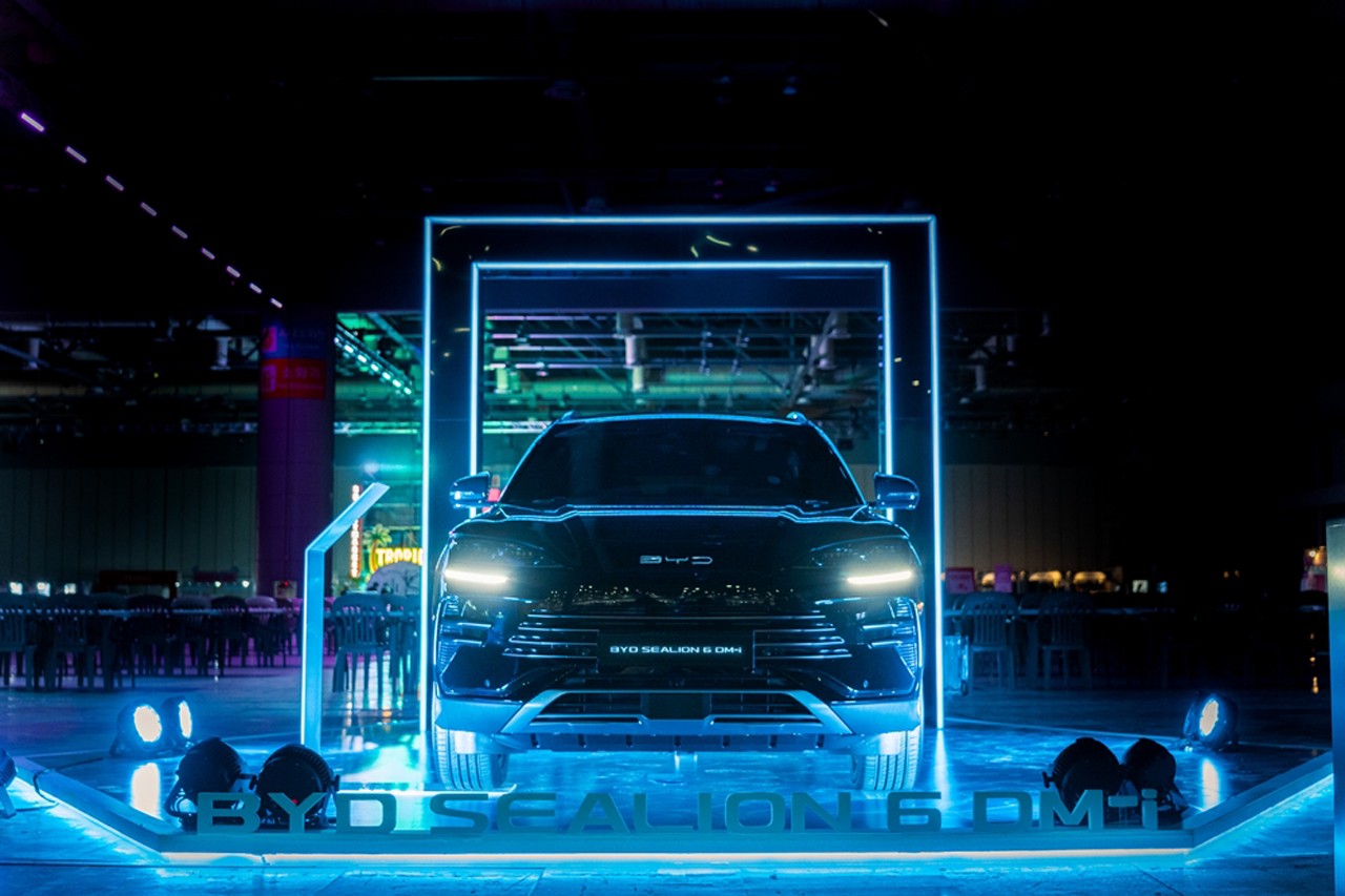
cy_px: 448
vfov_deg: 31.9
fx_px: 1569
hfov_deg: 46.4
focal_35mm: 42
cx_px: 672
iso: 1600
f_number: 4
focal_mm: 42
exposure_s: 1/125
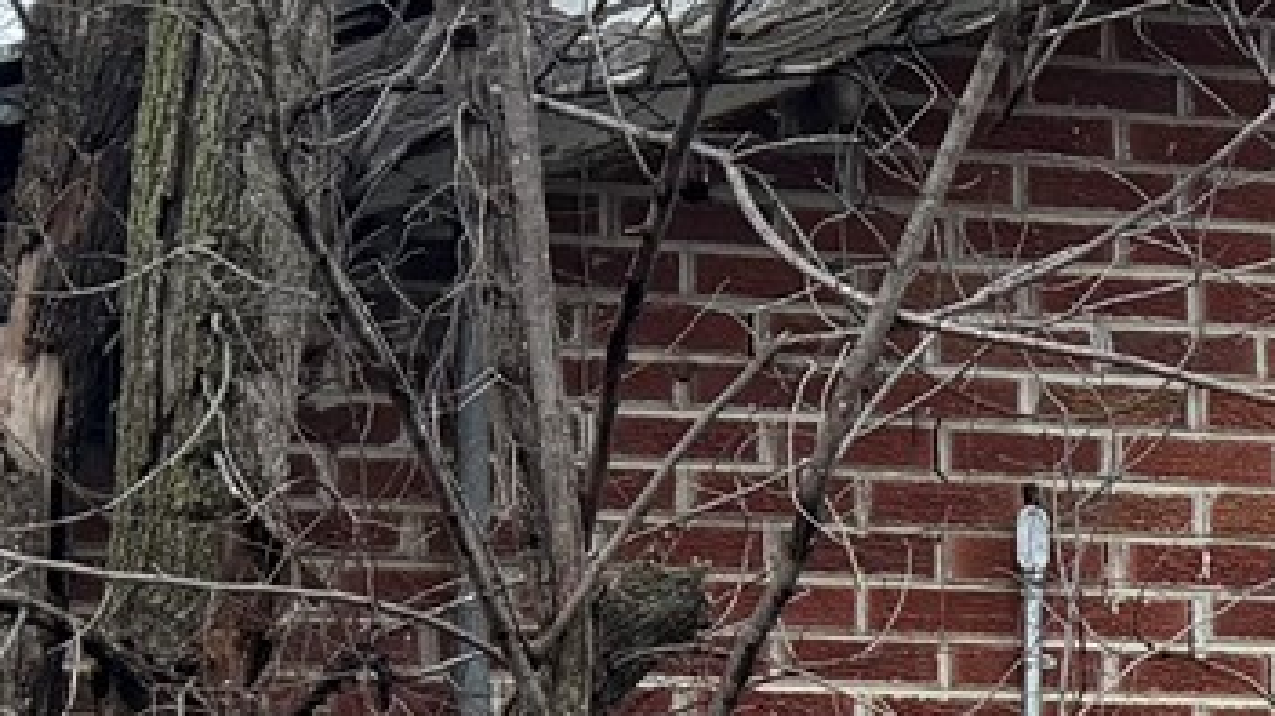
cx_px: 2292
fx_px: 4832
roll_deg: -0.1
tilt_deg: +3.1
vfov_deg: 8.3
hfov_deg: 13.5
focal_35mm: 143
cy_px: 1141
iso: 100
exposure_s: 1/504
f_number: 1.78
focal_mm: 6.76
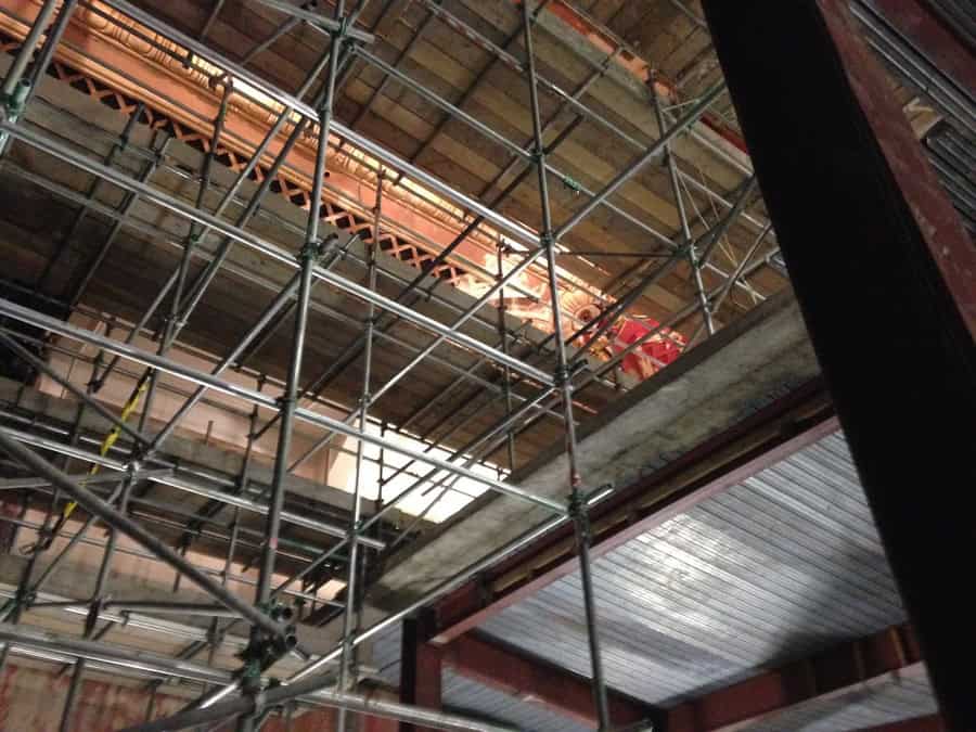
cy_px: 366
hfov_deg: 55.4
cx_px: 488
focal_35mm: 33
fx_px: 930
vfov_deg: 42.9
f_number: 2.4
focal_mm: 4.1
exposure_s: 1/15
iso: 640
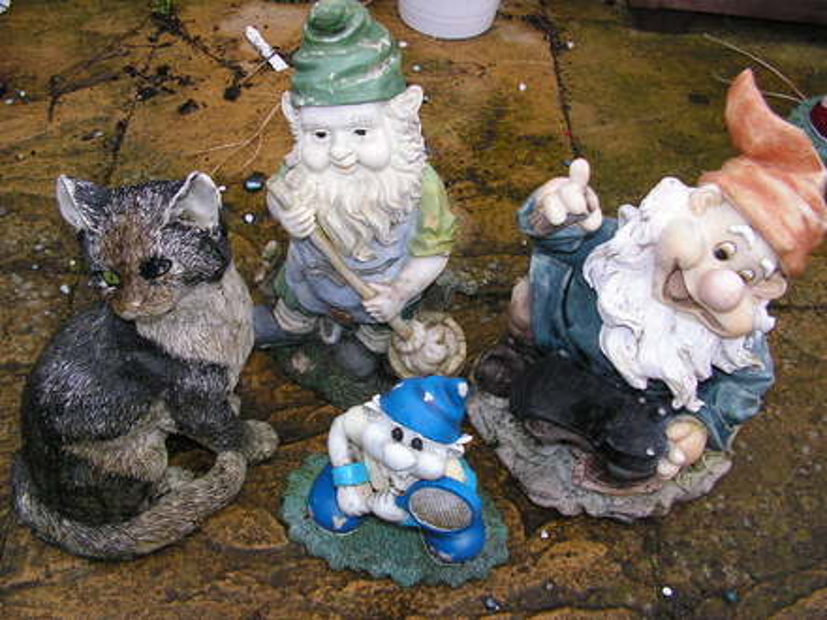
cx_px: 414
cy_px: 310
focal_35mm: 36
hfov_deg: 51.4
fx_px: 860
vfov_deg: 39.7
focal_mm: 6
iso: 64
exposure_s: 1/125
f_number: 3.2
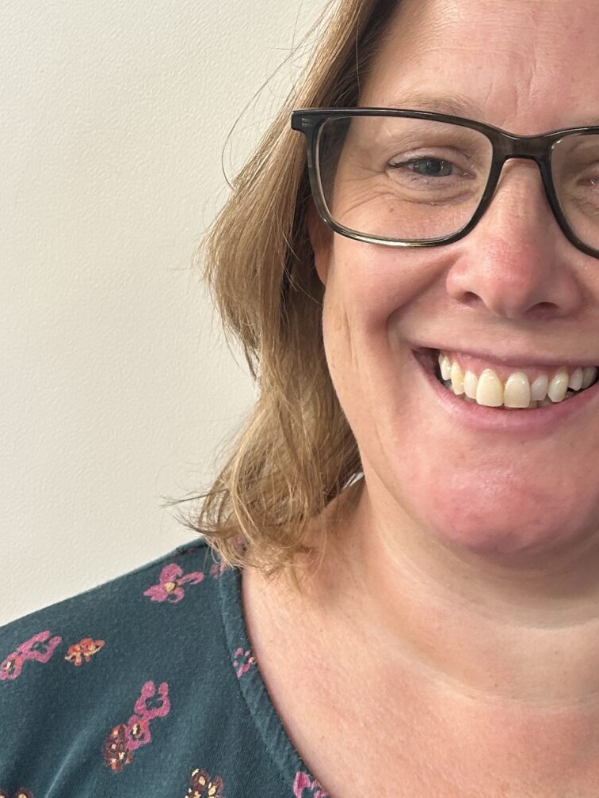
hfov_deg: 21.9
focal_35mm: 66
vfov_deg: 28.7
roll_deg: -1.3
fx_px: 1523
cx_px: 495
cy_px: 157
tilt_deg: +3.1
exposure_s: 1/50
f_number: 1.5
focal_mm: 5.7
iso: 100
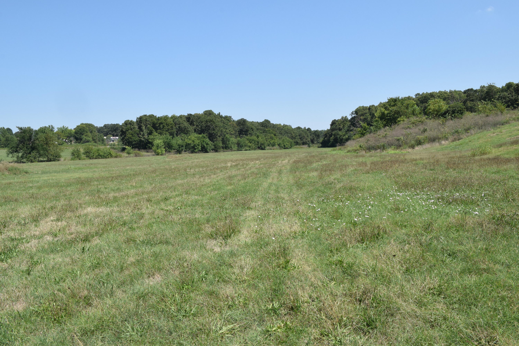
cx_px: 260
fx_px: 476
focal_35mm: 33
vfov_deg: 40.0
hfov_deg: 57.2
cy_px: 173
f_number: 14
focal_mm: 22
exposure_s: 1/800
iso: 1250
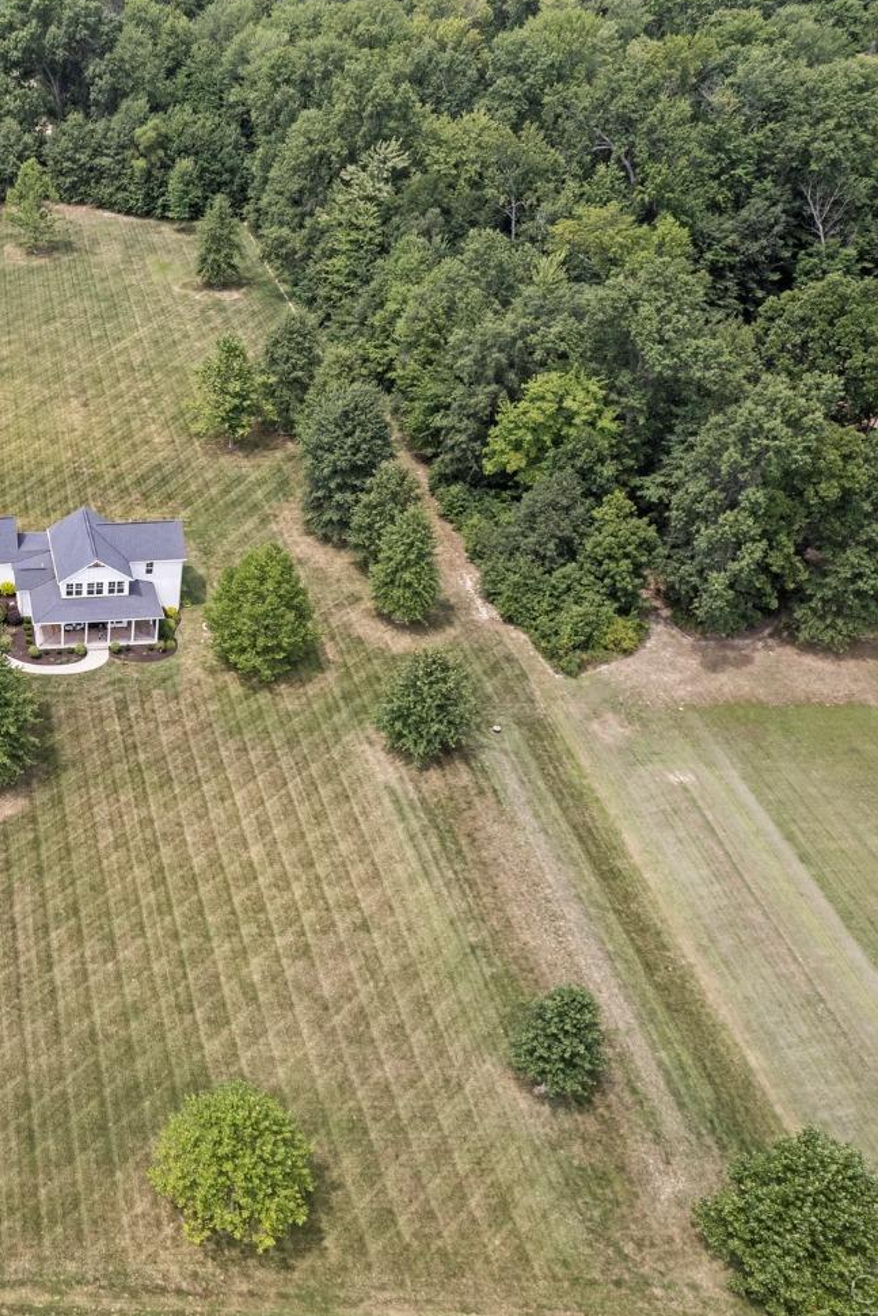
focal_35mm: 34
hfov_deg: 35.8
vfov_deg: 55.8
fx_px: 1243
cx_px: 41
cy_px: 659
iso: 110
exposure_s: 1/1000
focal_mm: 8.38
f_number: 2.8
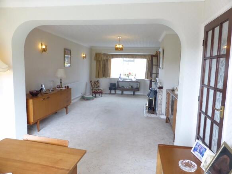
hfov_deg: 71.6
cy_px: 87
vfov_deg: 56.8
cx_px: 116
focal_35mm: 24
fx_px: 161
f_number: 3.3
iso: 400
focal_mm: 4.3
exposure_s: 1/50
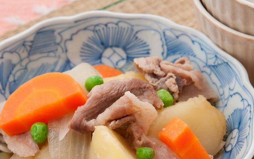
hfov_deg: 10.9
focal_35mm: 192
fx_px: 1328
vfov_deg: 6.8
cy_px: 112
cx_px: 123
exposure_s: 1/125
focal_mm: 75
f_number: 7.1
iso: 200
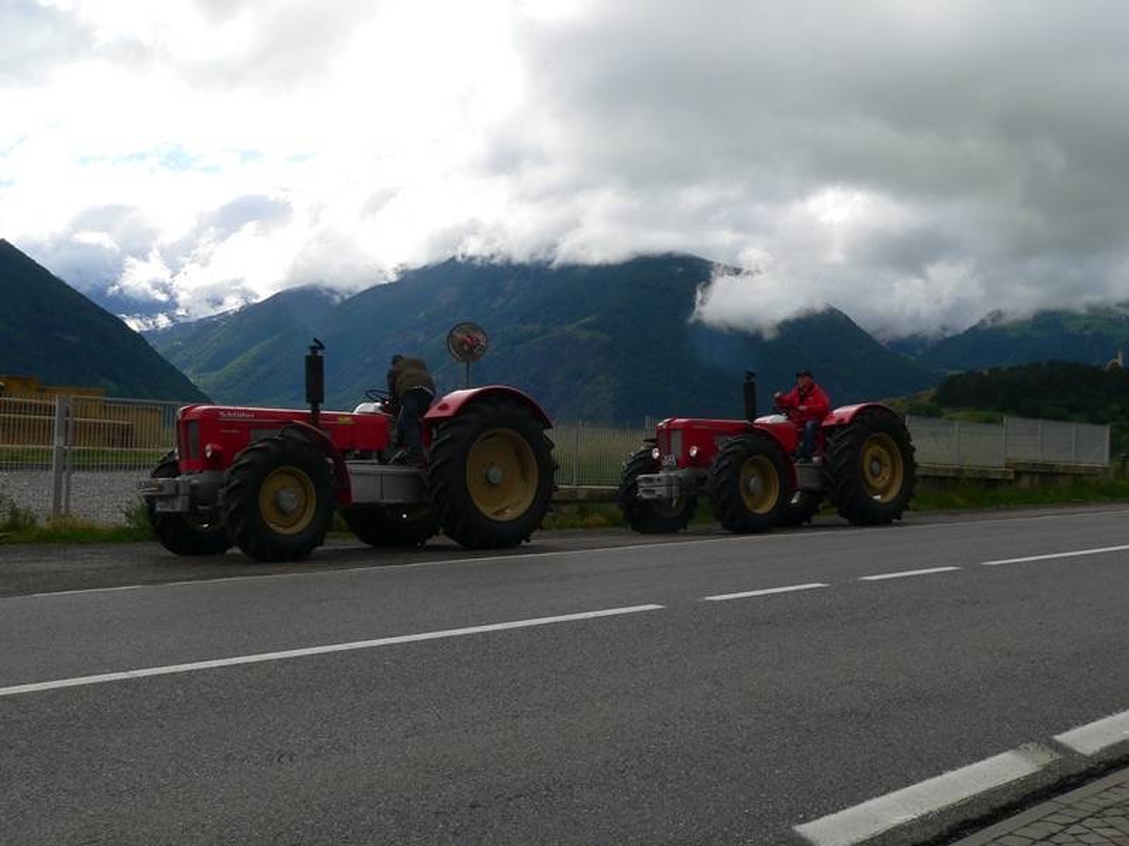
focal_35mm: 38
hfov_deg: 49.0
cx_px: 564
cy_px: 423
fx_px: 1239
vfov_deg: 37.7
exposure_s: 1/500
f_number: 4.6
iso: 80
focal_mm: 6.3
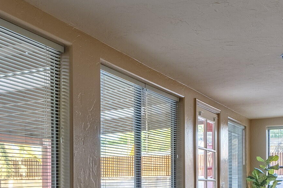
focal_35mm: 64
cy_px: 190
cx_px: 149
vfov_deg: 20.5
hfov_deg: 31.4
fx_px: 503
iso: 200
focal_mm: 20
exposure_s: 1/13
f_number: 9
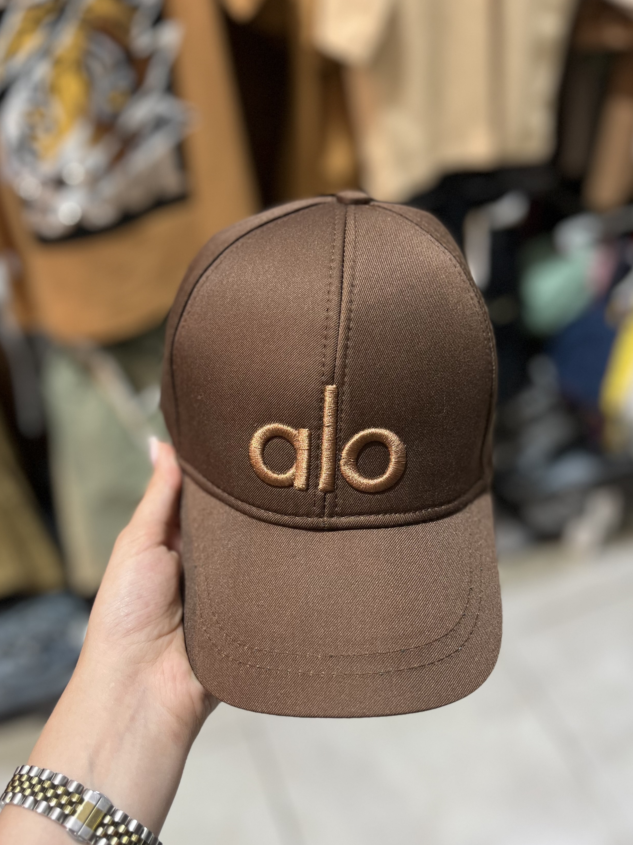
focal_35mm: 32
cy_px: 435
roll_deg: +4.1
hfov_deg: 44.1
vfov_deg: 56.8
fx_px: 780
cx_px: 301
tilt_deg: -42.8
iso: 125
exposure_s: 1/50
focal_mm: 5.1
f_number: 1.6
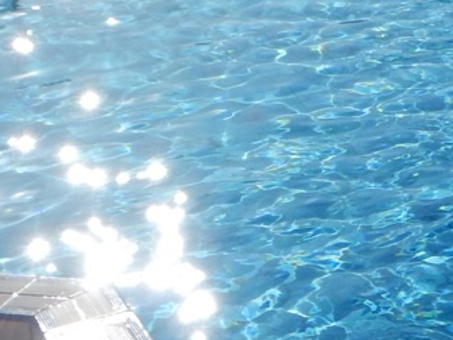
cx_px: 557
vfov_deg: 13.7
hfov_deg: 18.0
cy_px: -123
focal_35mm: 103
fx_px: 1348
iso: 125
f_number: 8.2
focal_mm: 4.3
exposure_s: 1/400
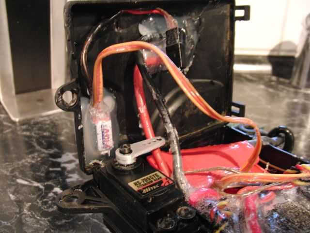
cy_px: 116
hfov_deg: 50.1
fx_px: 331
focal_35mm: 37
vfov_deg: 38.7
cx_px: 155
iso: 400
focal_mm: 6.42
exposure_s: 1/8
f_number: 3.6
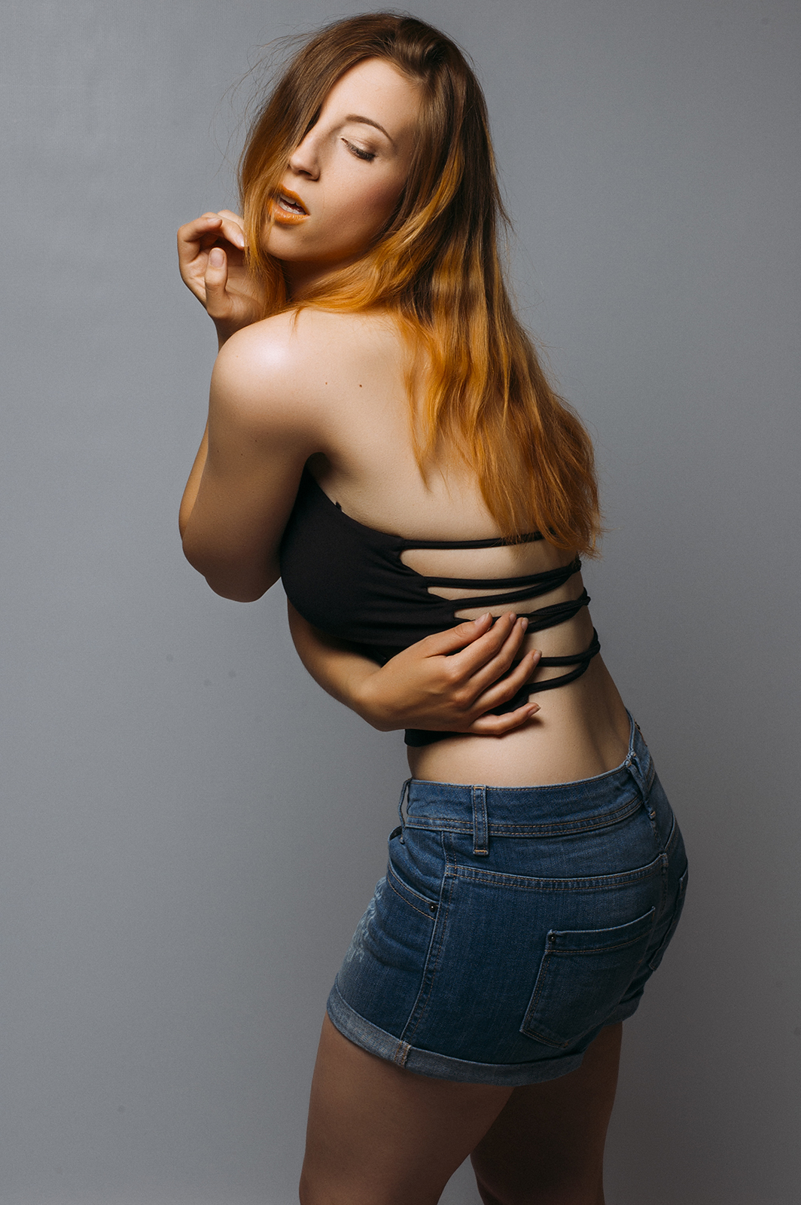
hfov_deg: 18.2
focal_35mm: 75
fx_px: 2507
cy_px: 602
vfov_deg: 27.0
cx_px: 400
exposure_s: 1/500
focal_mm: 50
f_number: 14
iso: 200
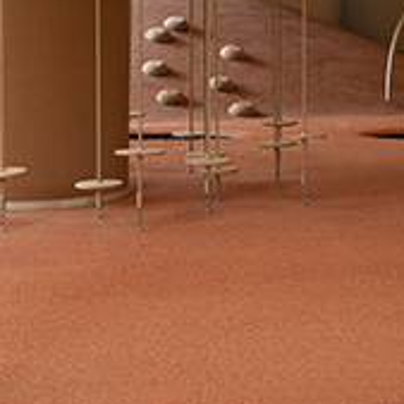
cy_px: -2
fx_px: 1505
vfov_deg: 15.0
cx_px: 427
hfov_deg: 15.0
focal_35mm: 114
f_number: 4.5
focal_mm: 35
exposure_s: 1/80
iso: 500
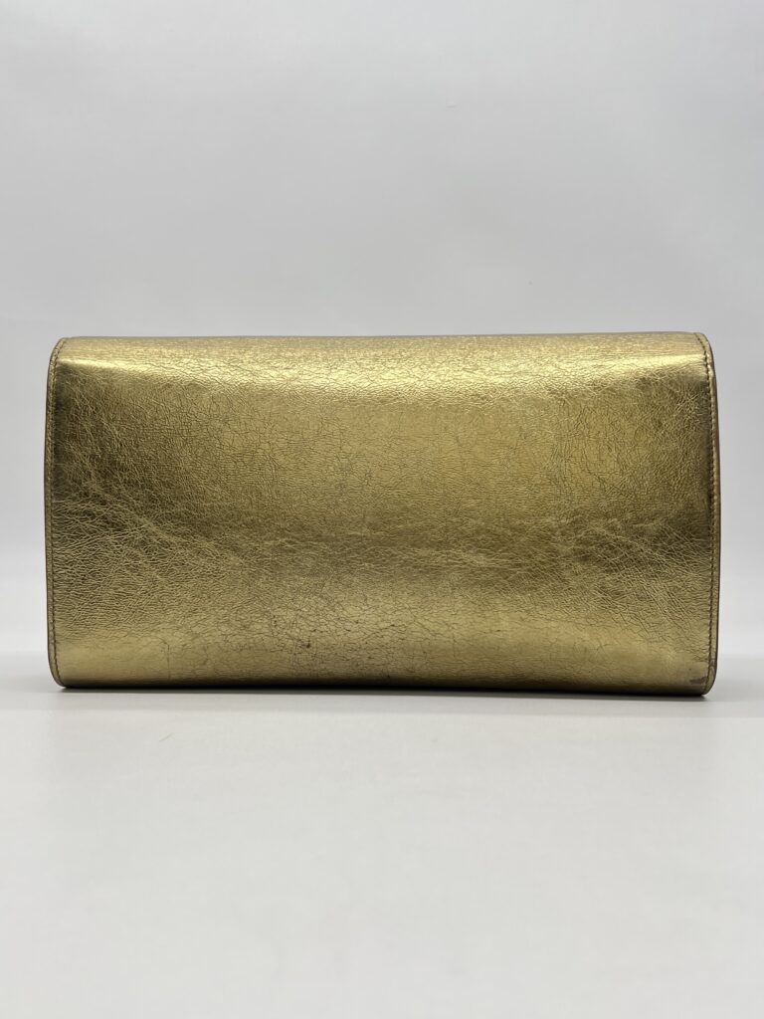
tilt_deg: -0.5
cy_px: 510
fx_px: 765
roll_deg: +0.9
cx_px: 382
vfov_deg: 67.3
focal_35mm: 26
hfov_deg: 53.1
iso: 40
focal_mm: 5.7
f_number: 1.5
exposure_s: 1/202
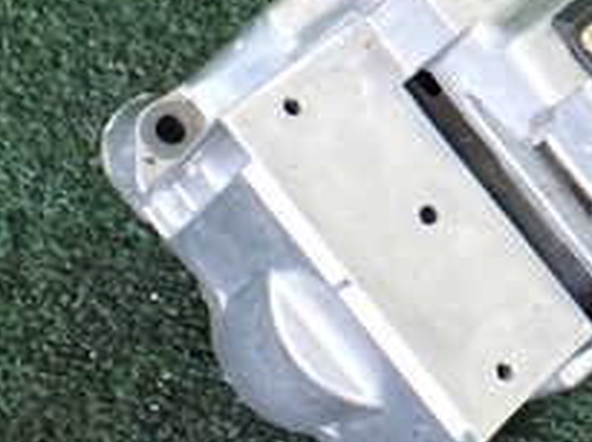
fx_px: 1502
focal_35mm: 88
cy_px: -17
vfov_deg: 16.3
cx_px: 702
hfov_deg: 20.9
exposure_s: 1/125
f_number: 2.3
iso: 640
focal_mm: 5.4
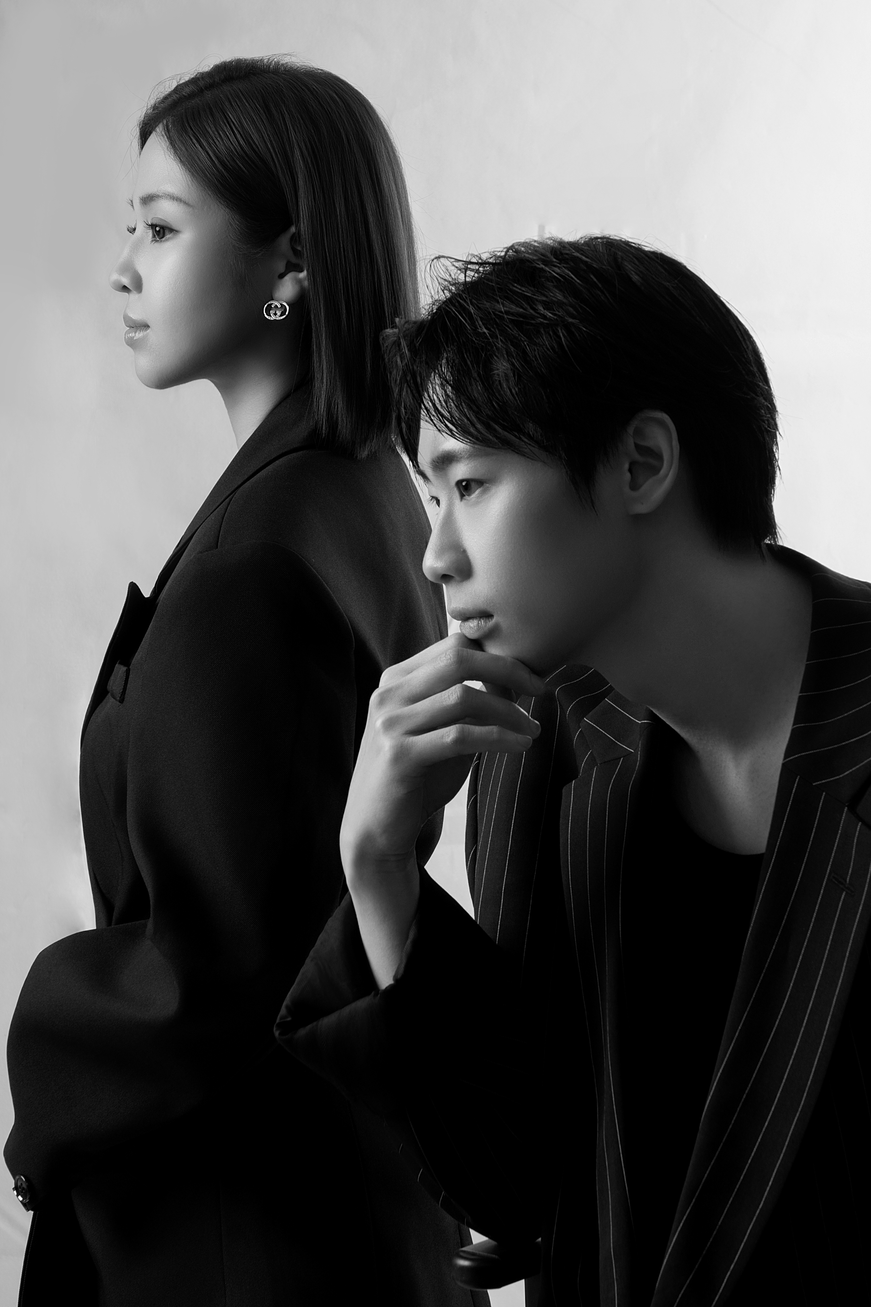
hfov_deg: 13.0
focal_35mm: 105
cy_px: 654
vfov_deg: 19.5
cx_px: 436
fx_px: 3810
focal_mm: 70
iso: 100
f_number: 11
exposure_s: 1/100
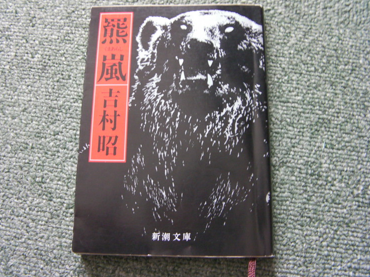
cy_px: 133
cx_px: 173
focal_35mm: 41
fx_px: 438
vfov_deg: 35.1
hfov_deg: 45.7
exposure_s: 1/10.2
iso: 200
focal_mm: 6.8
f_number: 3.5
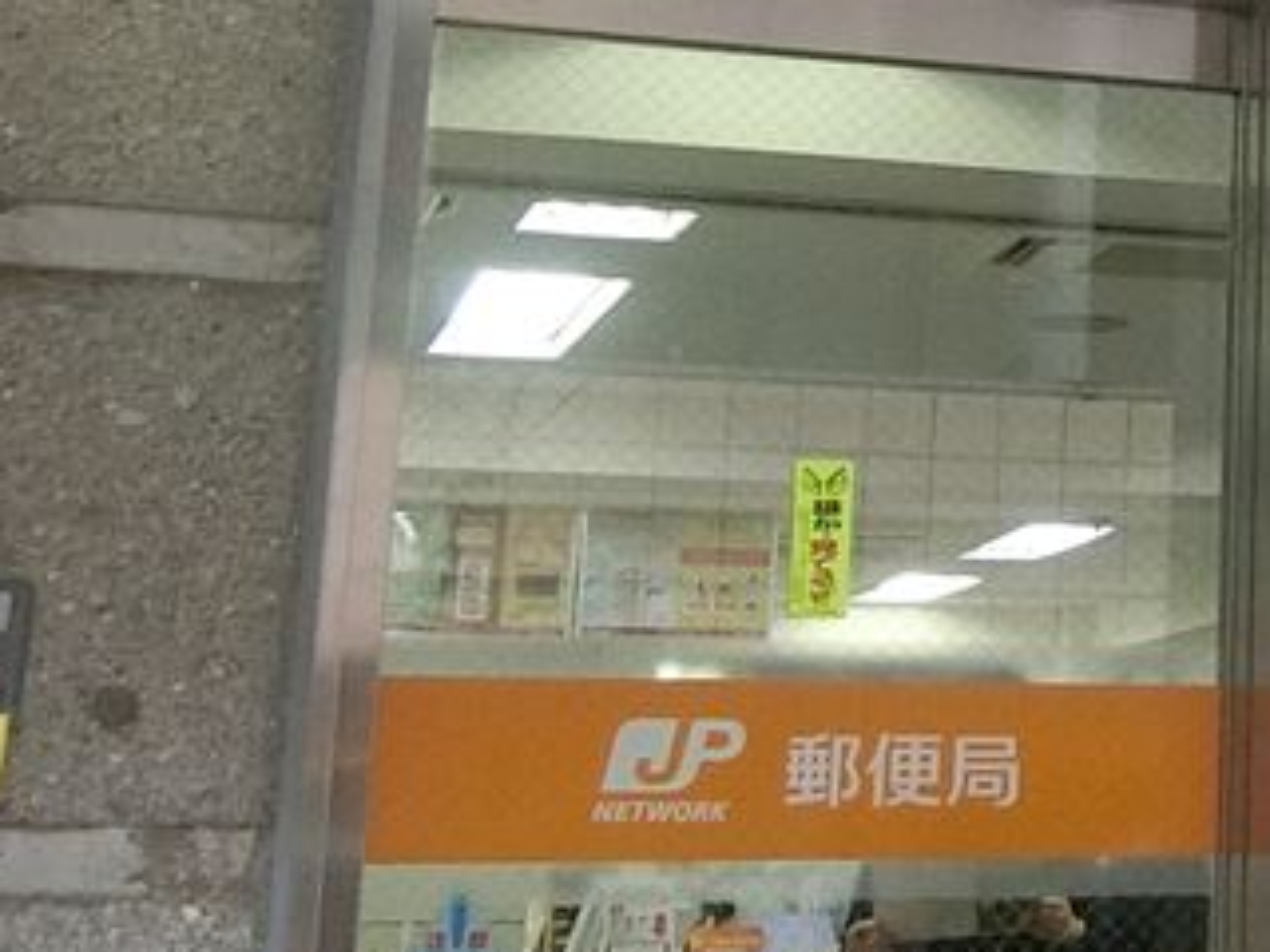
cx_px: 1953
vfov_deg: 15.3
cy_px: 28
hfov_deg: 18.2
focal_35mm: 95
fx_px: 3485
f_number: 2.7
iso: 320
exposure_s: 1/125
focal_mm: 4.06
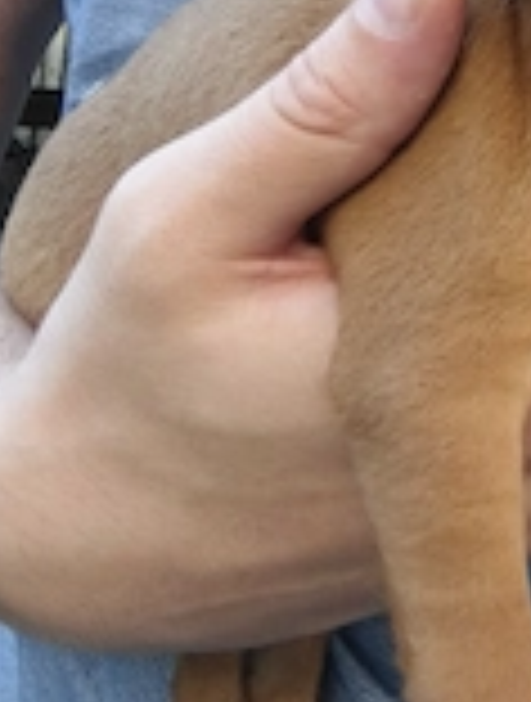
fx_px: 1505
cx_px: 590
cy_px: 0
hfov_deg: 19.2
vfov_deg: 25.0
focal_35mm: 74
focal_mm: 3.61
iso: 173
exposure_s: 1/100
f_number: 2.2
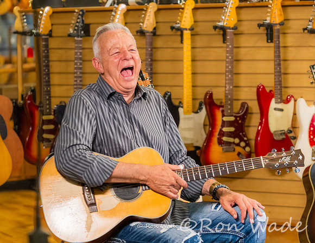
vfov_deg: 11.8
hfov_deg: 15.3
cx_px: 149
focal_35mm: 128
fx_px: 1176
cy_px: 122
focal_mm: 116
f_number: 4
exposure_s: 1/200
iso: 6400
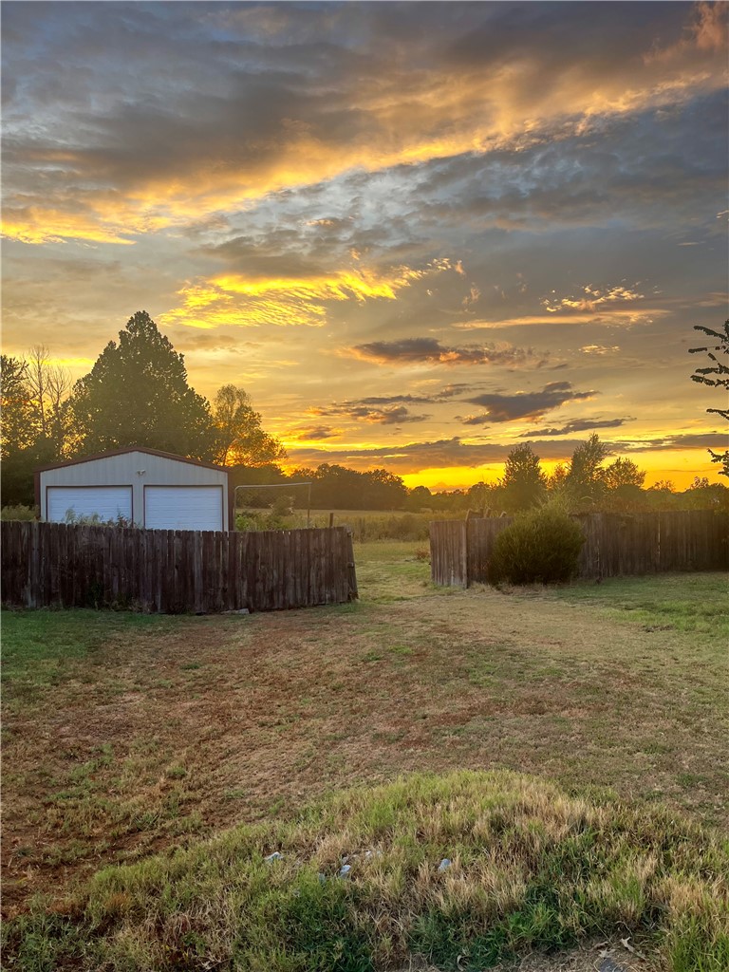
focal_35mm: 26
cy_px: 486
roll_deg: +0.7
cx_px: 364
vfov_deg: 67.3
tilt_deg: +0.4
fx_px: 730
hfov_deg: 53.1
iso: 50
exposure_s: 1/121
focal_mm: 5.1
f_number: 1.6
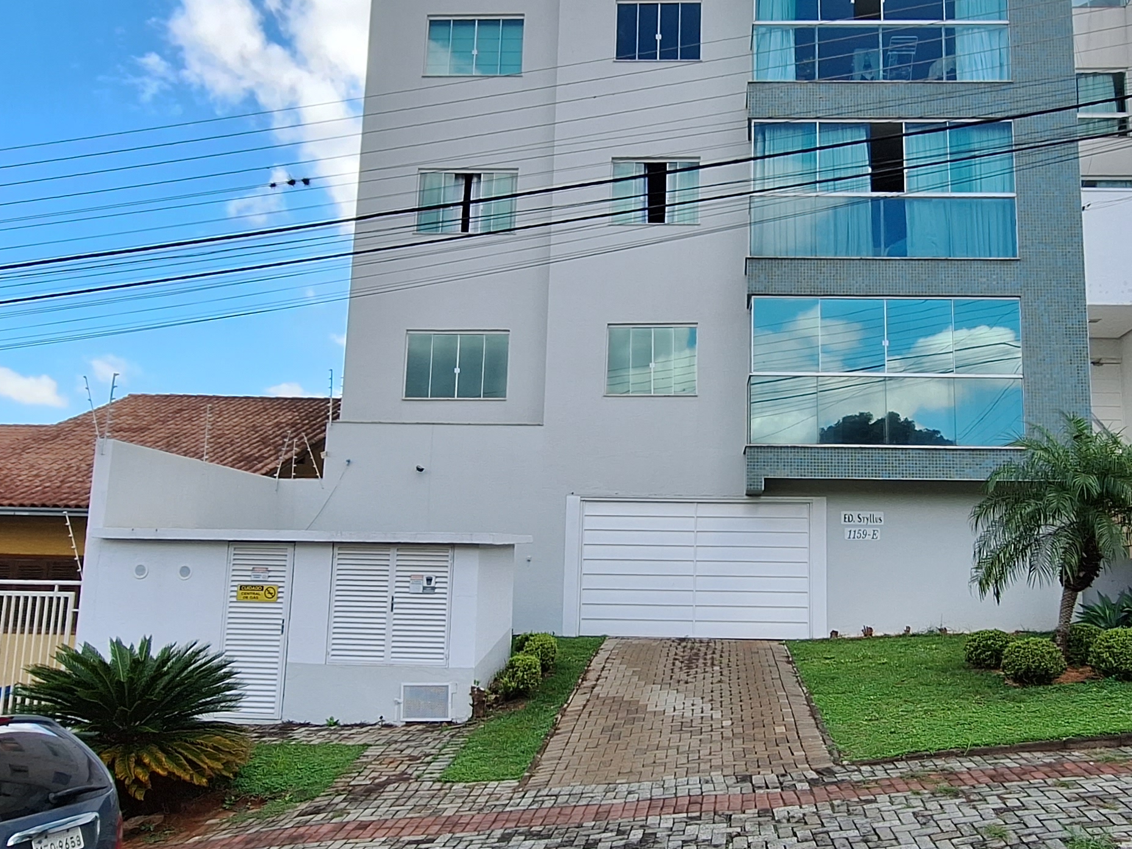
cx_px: 683
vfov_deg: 49.7
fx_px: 916
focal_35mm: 28
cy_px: 453
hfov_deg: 62.8
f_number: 2.2
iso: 40
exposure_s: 1/1253
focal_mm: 1.74
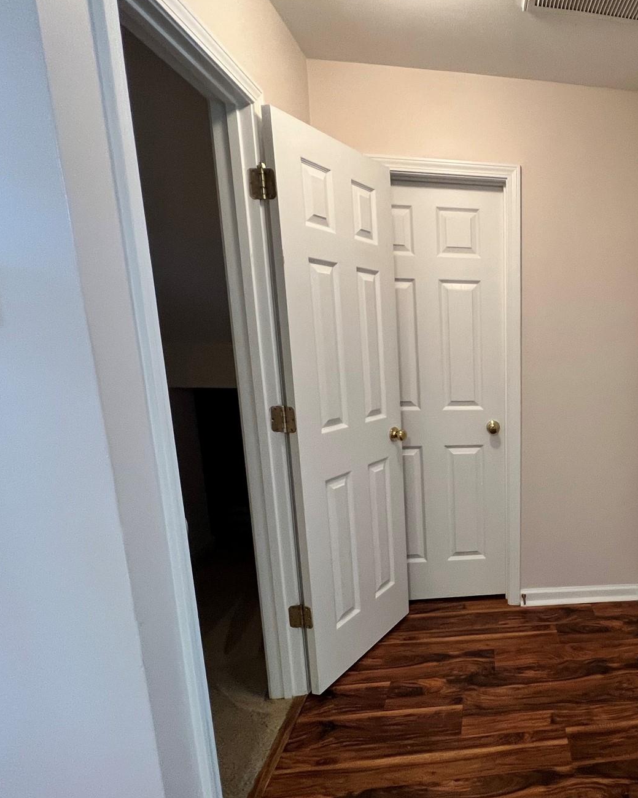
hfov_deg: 58.8
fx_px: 472
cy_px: 434
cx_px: 567
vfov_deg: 80.2
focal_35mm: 20
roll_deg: -1.1
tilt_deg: -10.7
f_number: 1.8
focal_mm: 1.57
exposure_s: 1/60
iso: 250
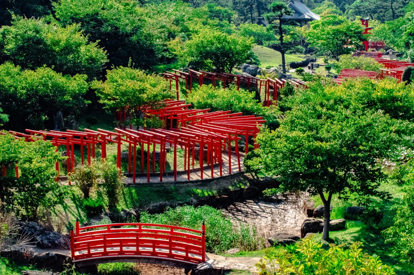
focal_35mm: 75
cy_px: 138
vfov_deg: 18.2
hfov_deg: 27.0
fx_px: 862
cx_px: 207
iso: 6400
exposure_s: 1/400
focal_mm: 50
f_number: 22
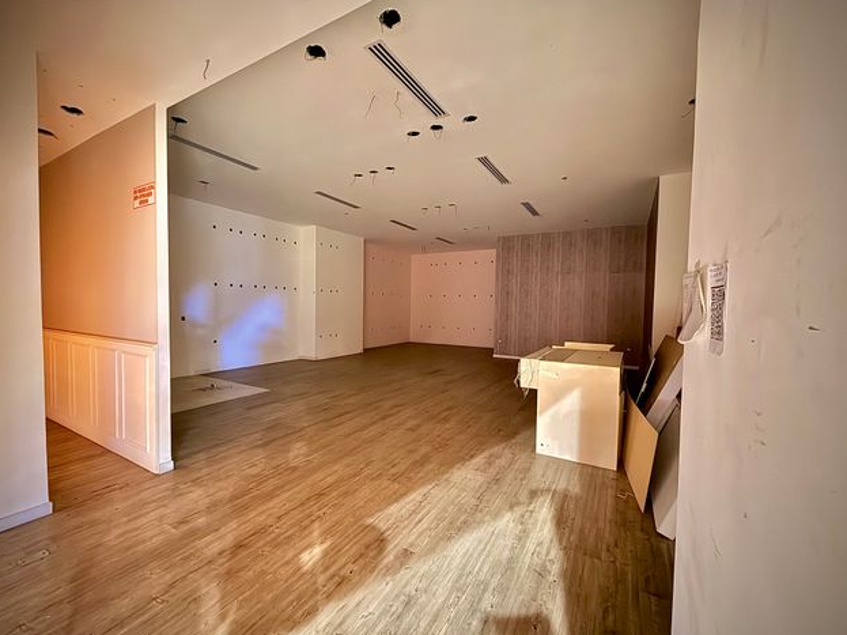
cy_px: 320
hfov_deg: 98.1
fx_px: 367
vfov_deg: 81.7
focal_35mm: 15
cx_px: 406
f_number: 2.2
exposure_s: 1/9
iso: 1600
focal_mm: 2.22
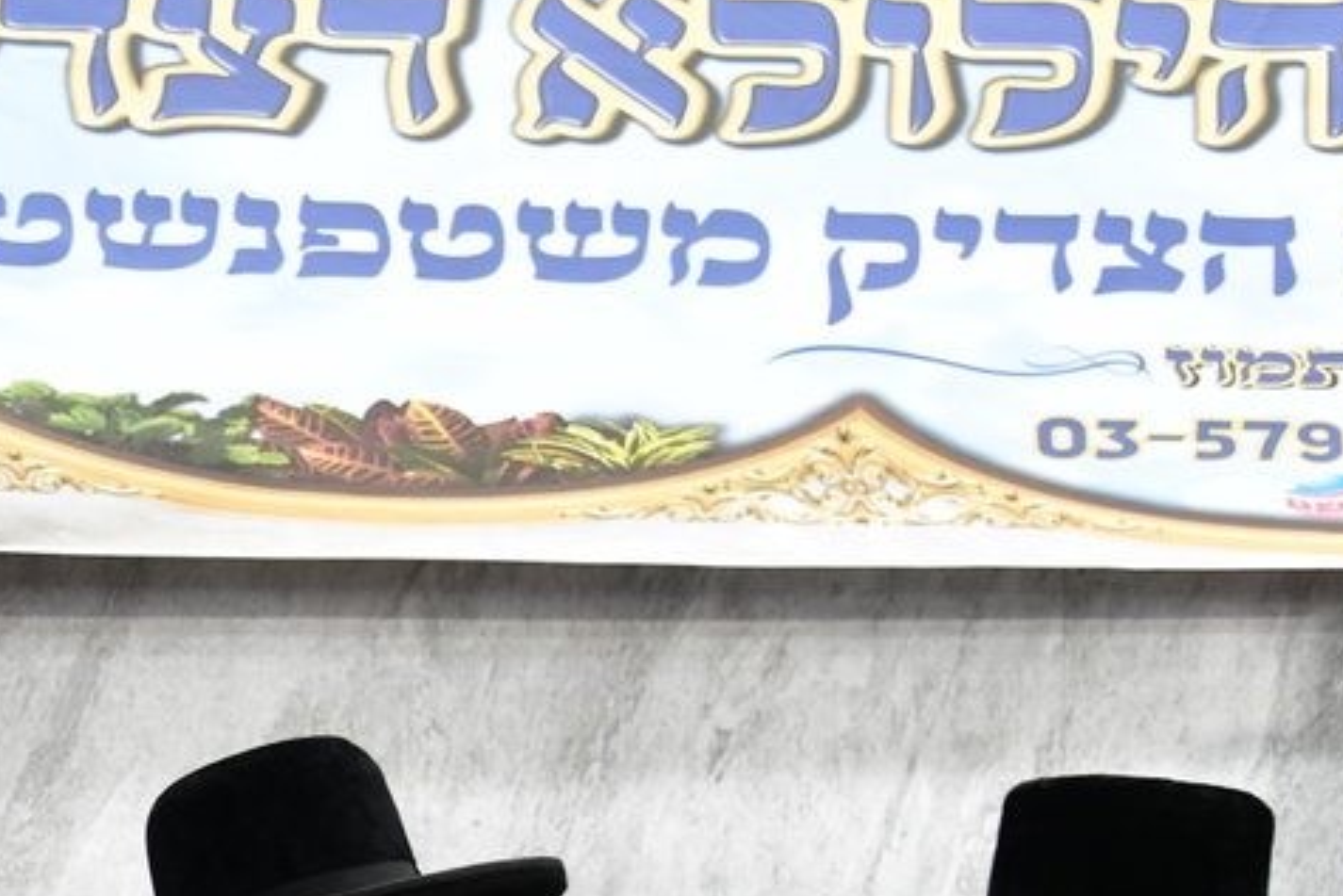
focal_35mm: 112
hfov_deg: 17.0
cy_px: 1050
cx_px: -483
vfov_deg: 12.0
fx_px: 4179
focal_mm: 38
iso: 2000
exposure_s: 1/100
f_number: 5.6
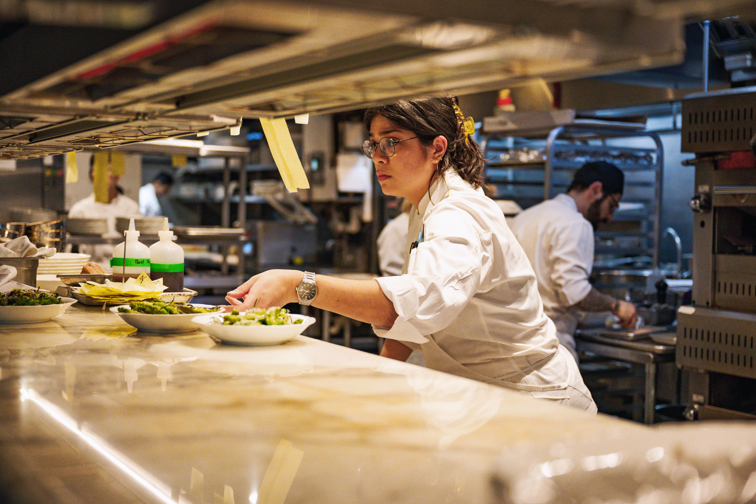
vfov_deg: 28.6
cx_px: 378
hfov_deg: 41.9
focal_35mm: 47
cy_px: 252
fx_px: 987
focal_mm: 47
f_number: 2.8
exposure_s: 1/500
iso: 3200
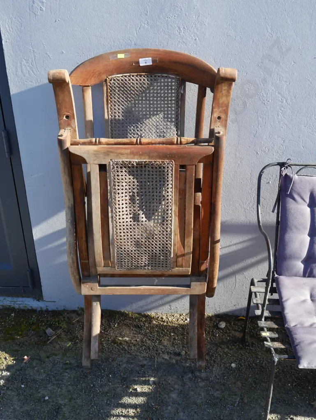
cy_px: 210
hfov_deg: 39.7
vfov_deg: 51.3
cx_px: 158
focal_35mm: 36
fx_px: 438
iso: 200
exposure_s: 1/200
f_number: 5.6
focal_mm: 18
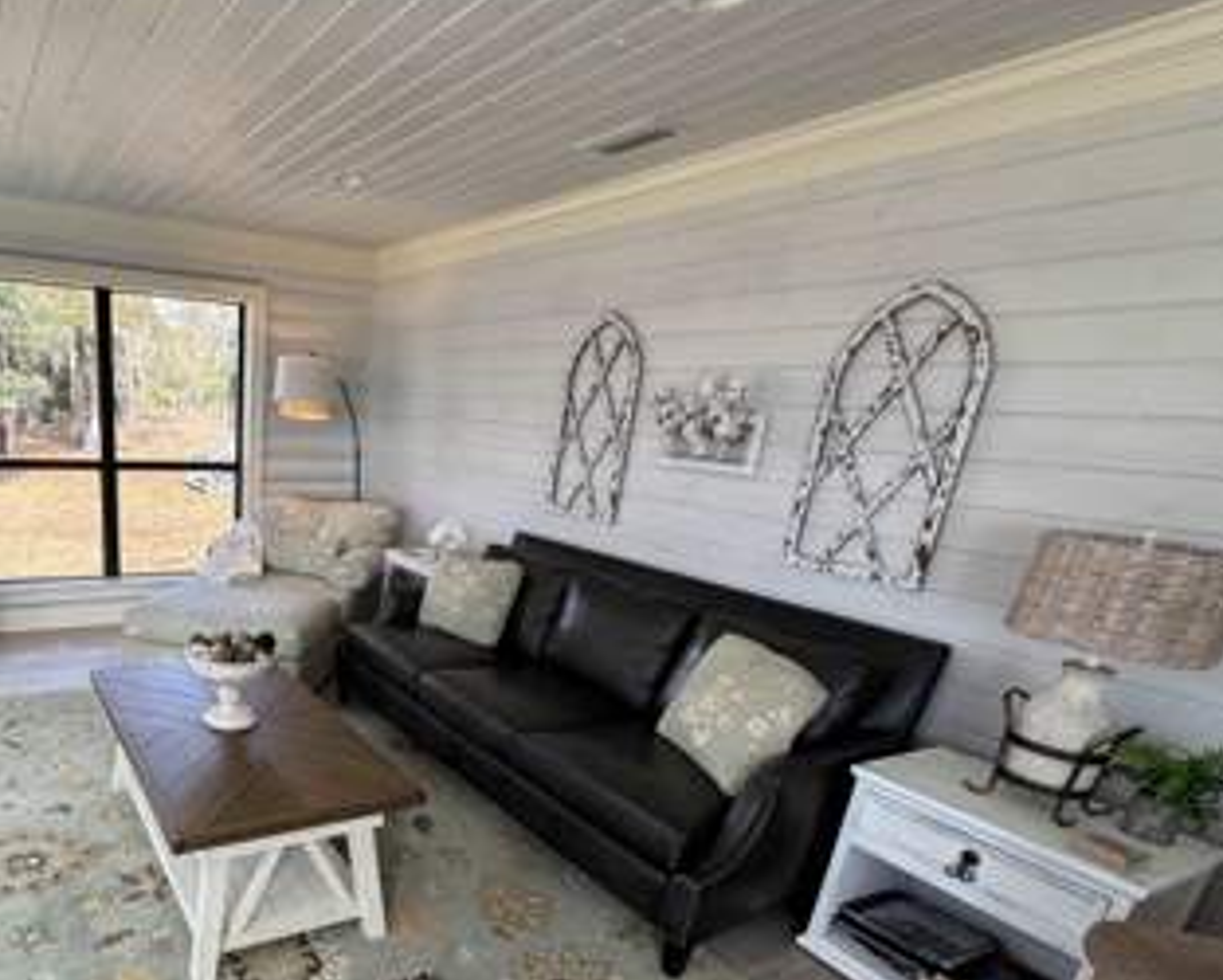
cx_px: 310
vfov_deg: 63.9
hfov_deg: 72.4
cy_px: 655
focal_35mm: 21
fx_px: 761
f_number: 2.2
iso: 80
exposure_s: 1/120
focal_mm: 2.22
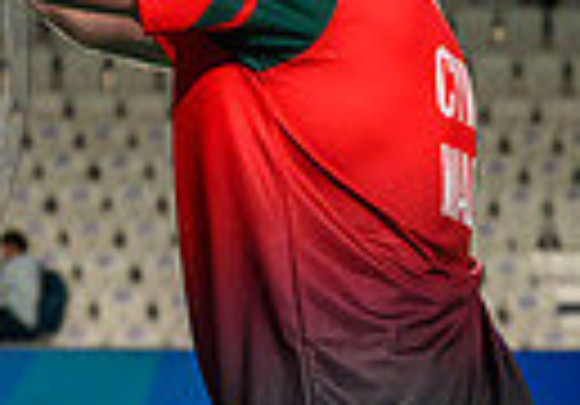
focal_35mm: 271
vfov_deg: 5.2
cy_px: 44
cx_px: -370
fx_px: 4429
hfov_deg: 7.3
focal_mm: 56
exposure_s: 1/1000
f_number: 3.5
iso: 1250
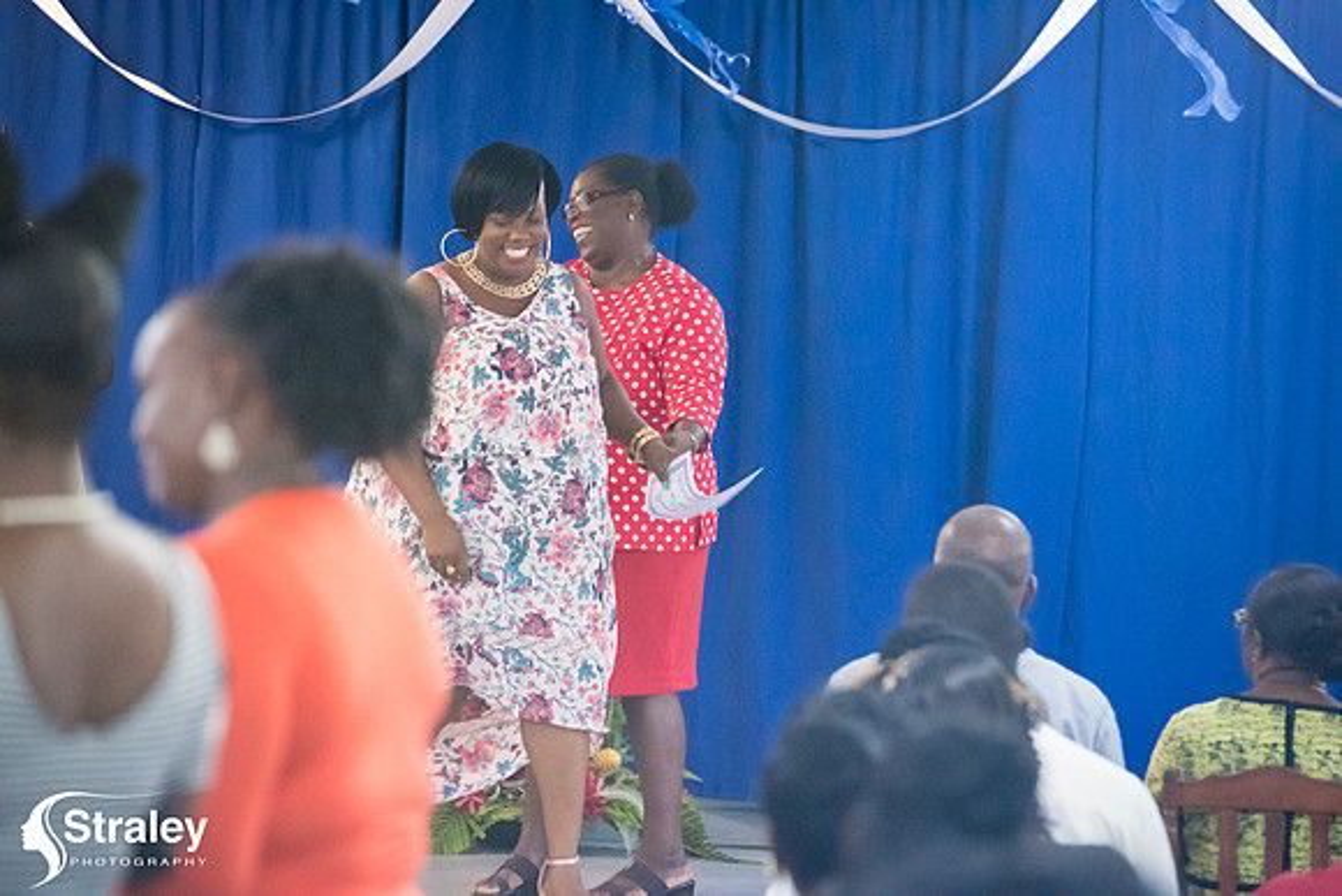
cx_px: 671
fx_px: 7457
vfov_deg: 6.9
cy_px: 448
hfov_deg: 10.3
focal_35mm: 200
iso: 25600
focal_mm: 200
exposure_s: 1/200
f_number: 6.3
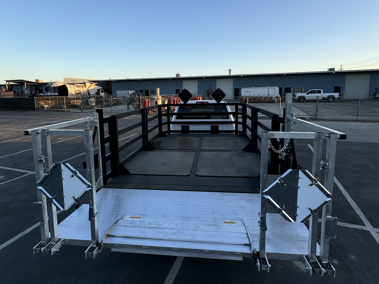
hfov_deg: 84.7
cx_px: 191
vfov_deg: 68.2
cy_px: 118
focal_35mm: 19
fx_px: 208
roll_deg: +0.8
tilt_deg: -7.7
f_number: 2.2
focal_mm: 2.22
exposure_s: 1/343
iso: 40
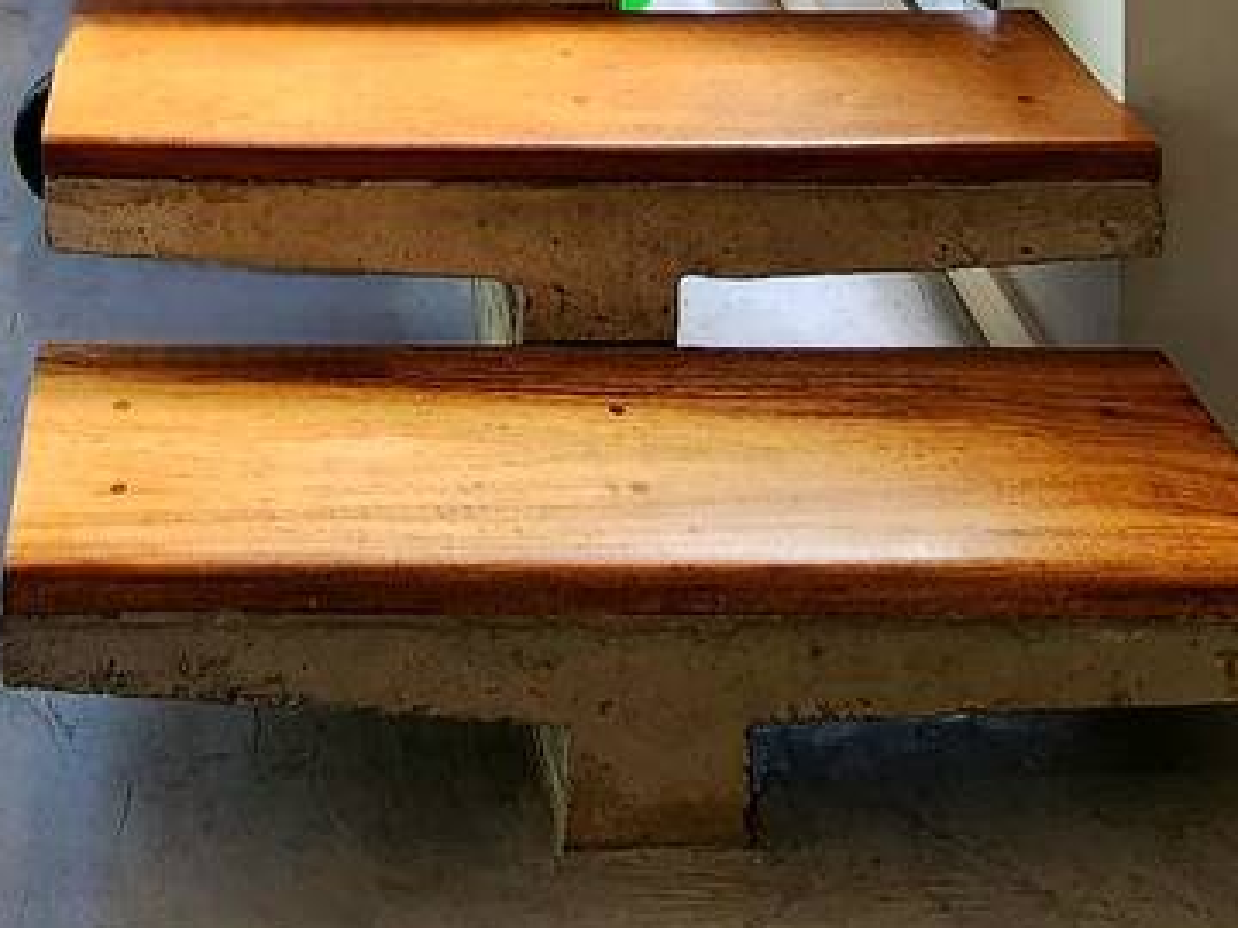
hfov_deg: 35.8
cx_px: 275
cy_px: -828
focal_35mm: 52
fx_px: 1860
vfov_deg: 19.4
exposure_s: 1/60.2
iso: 100
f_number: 2.2
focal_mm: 2.2
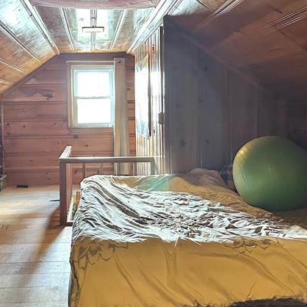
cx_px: 121
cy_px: 134
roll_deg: +0.7
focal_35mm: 52
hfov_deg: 32.7
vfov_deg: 32.7
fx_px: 522
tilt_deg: -3.5
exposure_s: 1/40
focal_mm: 6.86
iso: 800
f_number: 1.78
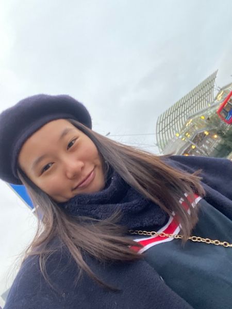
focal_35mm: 30
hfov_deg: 46.8
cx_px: 116
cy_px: 154
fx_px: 268
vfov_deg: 60.0
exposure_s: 1/37
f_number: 2.2
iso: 320
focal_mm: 2.71
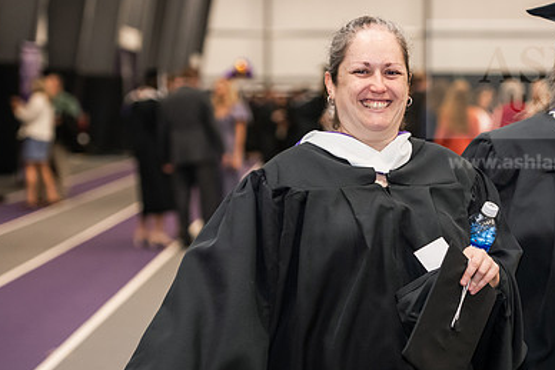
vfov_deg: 9.7
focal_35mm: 142
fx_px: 2190
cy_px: 192
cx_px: 383
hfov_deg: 14.4
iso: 2500
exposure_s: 1/200
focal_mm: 95
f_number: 3.5
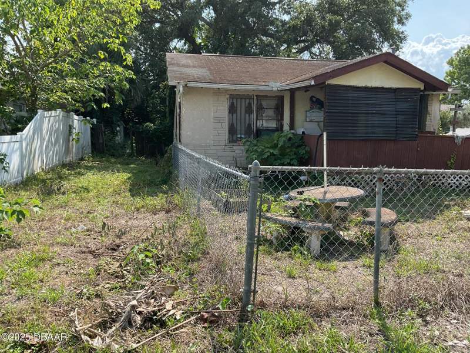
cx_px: 235
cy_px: 176
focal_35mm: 29
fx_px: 394
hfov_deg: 61.7
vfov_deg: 48.2
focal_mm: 3
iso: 16
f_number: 1.8
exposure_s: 1/691
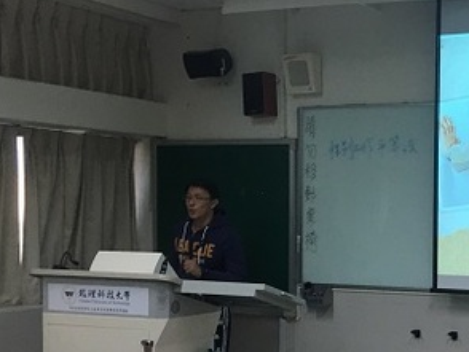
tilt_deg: -1.2
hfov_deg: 26.3
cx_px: 493
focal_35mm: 69
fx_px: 936
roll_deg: -0.4
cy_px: 260
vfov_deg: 21.2
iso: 40
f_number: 2.2
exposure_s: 1/30
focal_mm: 4.15
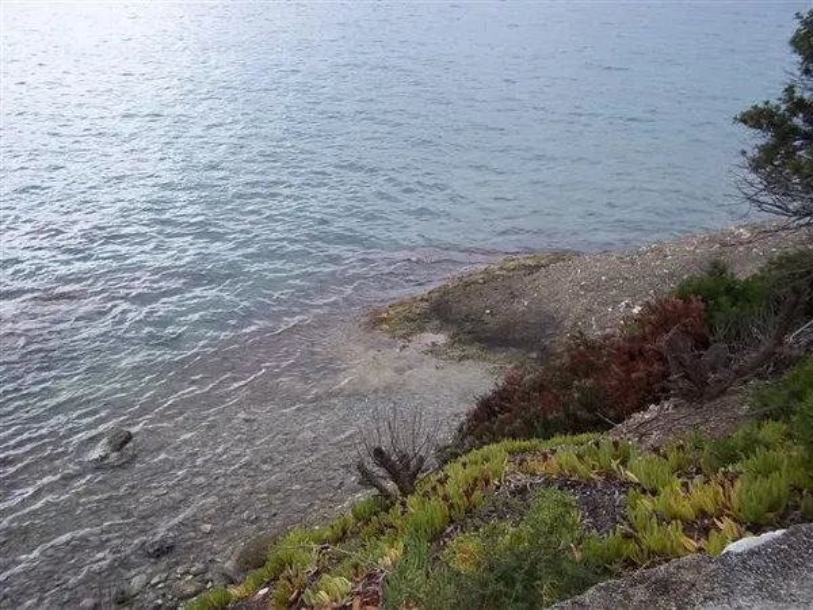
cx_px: 406
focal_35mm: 36
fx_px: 846
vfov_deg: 39.7
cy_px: 305
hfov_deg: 51.4
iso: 80
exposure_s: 1/320
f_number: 3.1
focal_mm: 6.5
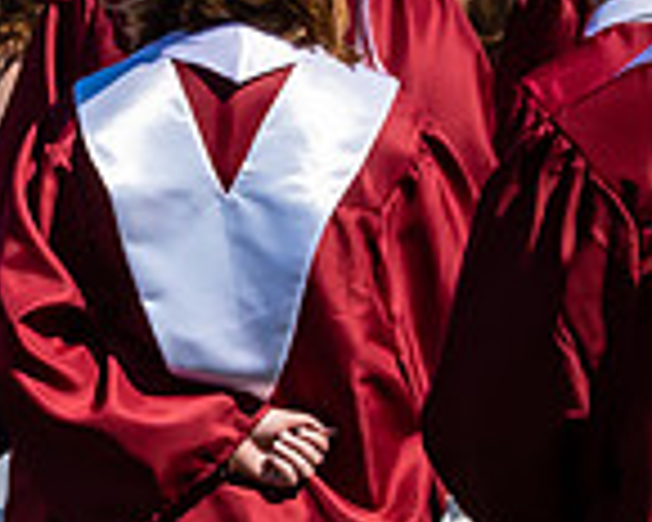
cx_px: -896
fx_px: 7256
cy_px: 369
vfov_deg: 4.1
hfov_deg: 5.0
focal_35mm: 376
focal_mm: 50
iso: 200
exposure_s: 1/2500
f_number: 7.1
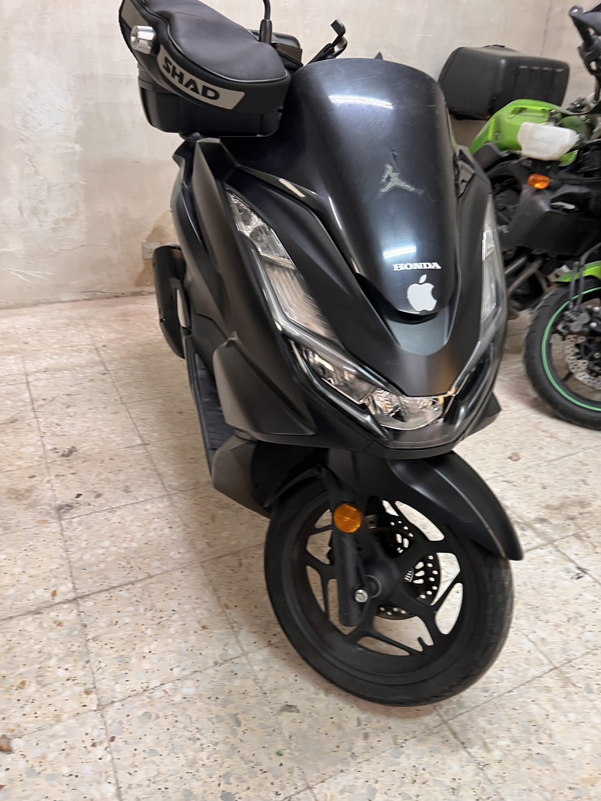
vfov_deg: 67.3
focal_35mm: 26
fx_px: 602
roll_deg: -3.8
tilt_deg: -27.8
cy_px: 400
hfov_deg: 53.1
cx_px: 300
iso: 200
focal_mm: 5.7
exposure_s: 1/50
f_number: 1.5
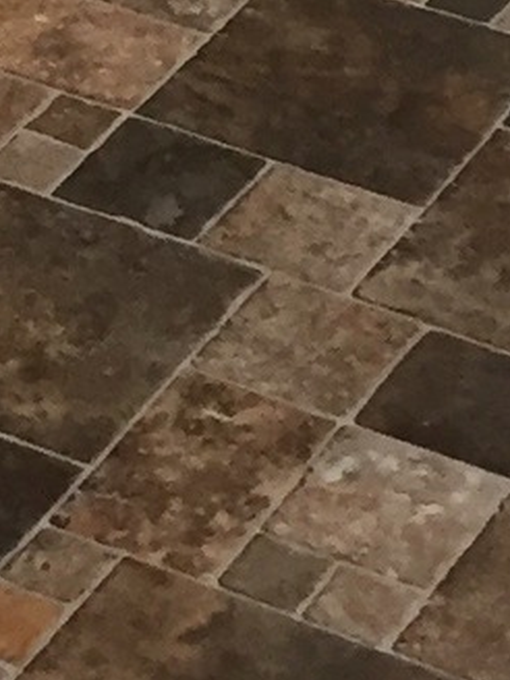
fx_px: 4007
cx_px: 178
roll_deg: +0.6
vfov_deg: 8.1
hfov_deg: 7.3
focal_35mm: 204
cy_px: -1430
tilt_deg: -8.5
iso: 80
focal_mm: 4.15
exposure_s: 1/30
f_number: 2.2
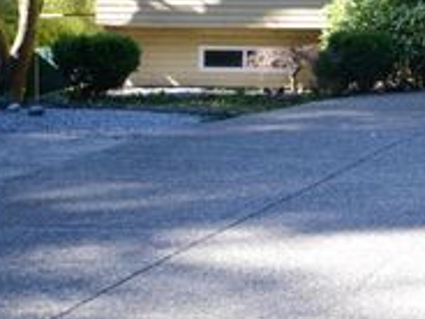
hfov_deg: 19.3
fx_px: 1154
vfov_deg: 15.3
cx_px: 545
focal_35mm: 94
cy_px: -29
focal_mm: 24
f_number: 4.5
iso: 100
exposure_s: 1/80
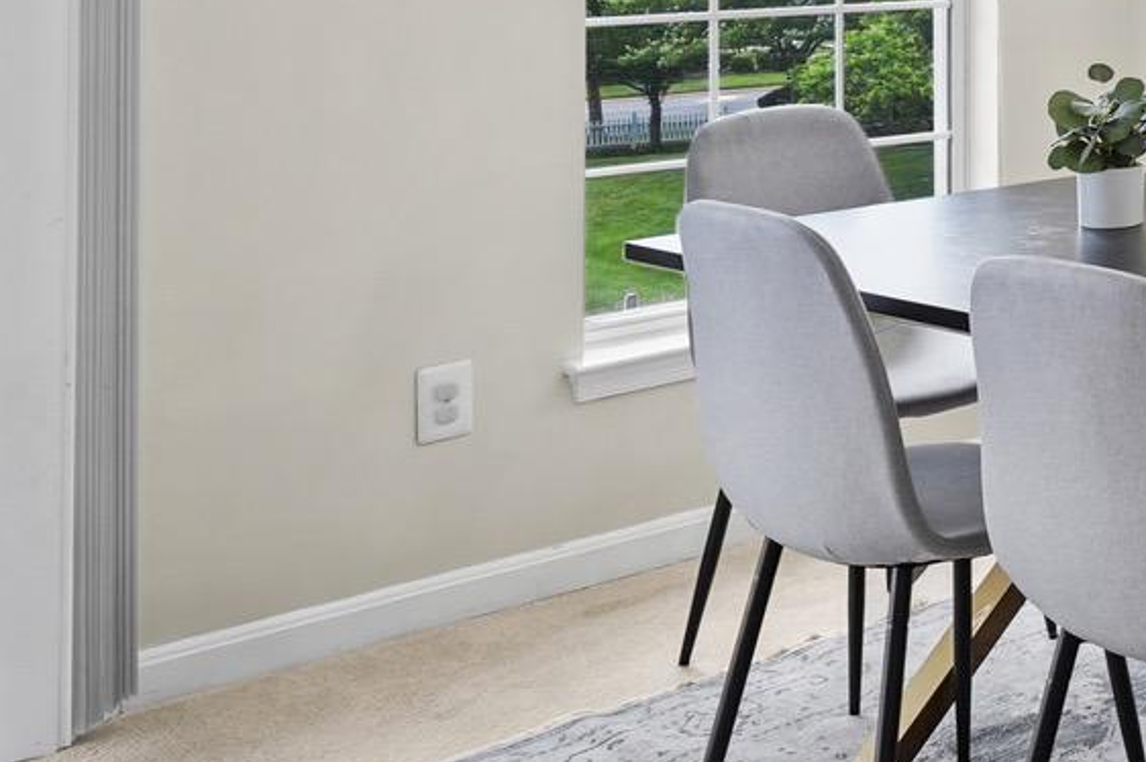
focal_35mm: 62
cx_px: 1695
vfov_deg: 20.7
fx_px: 1972
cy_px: -101
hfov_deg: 25.1
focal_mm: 17
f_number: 3.5
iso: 320
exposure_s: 1/40
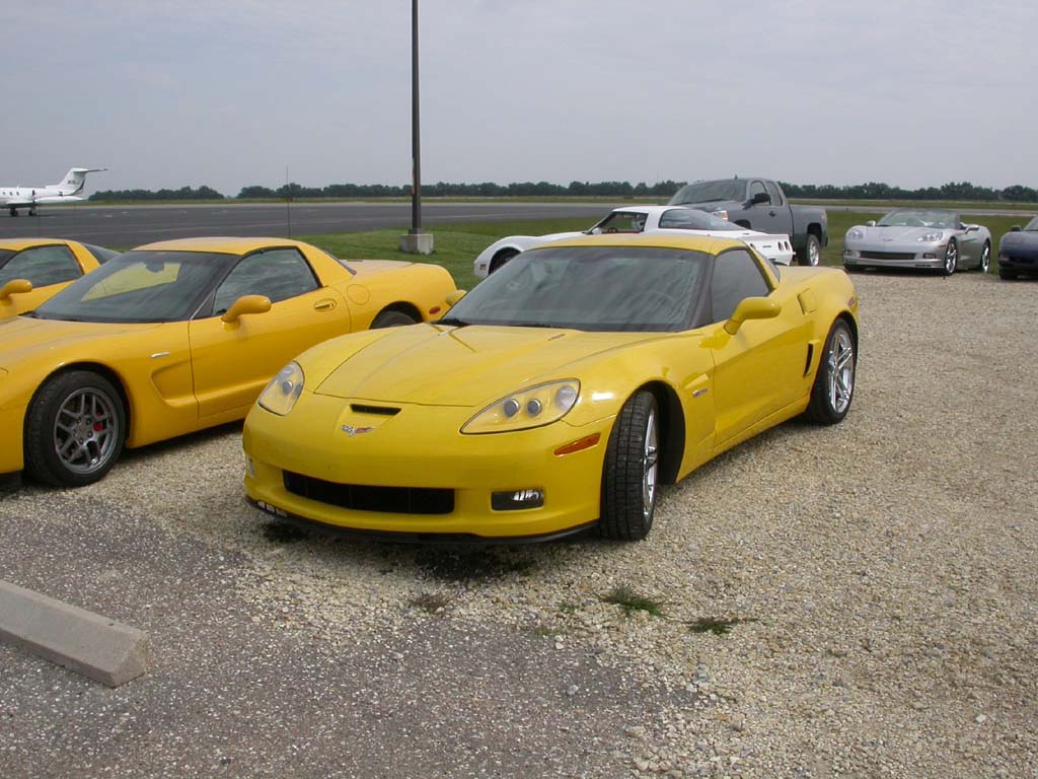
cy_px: 390
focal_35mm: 38
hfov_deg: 49.0
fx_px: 1139
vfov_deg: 37.7
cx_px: 519
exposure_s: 1/530
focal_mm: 7.85
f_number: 7.5
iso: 100
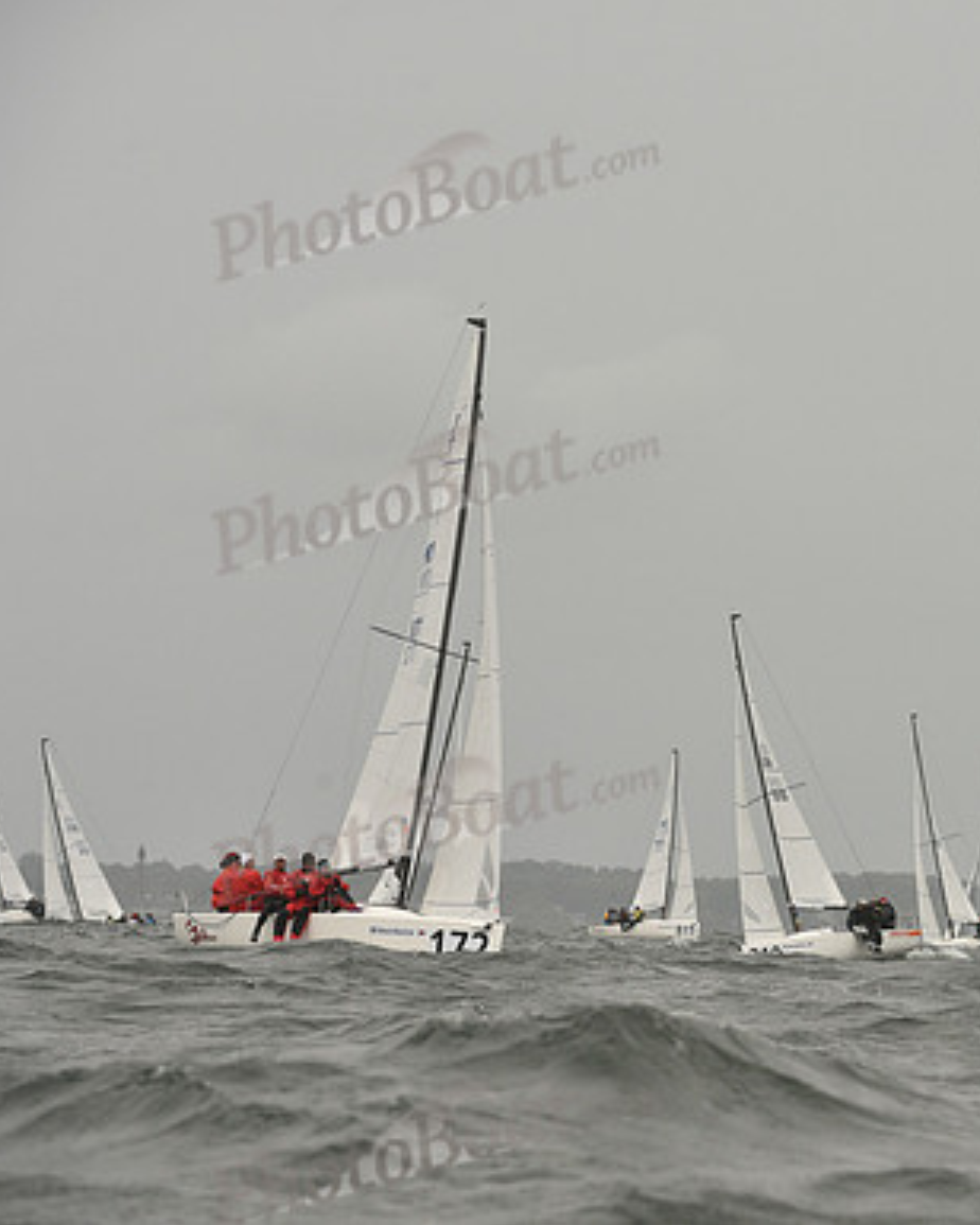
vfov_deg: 6.8
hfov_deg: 5.5
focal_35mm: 283
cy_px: 612
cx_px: 827
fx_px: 10260
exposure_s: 1/1250
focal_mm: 200
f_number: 7.1
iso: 400
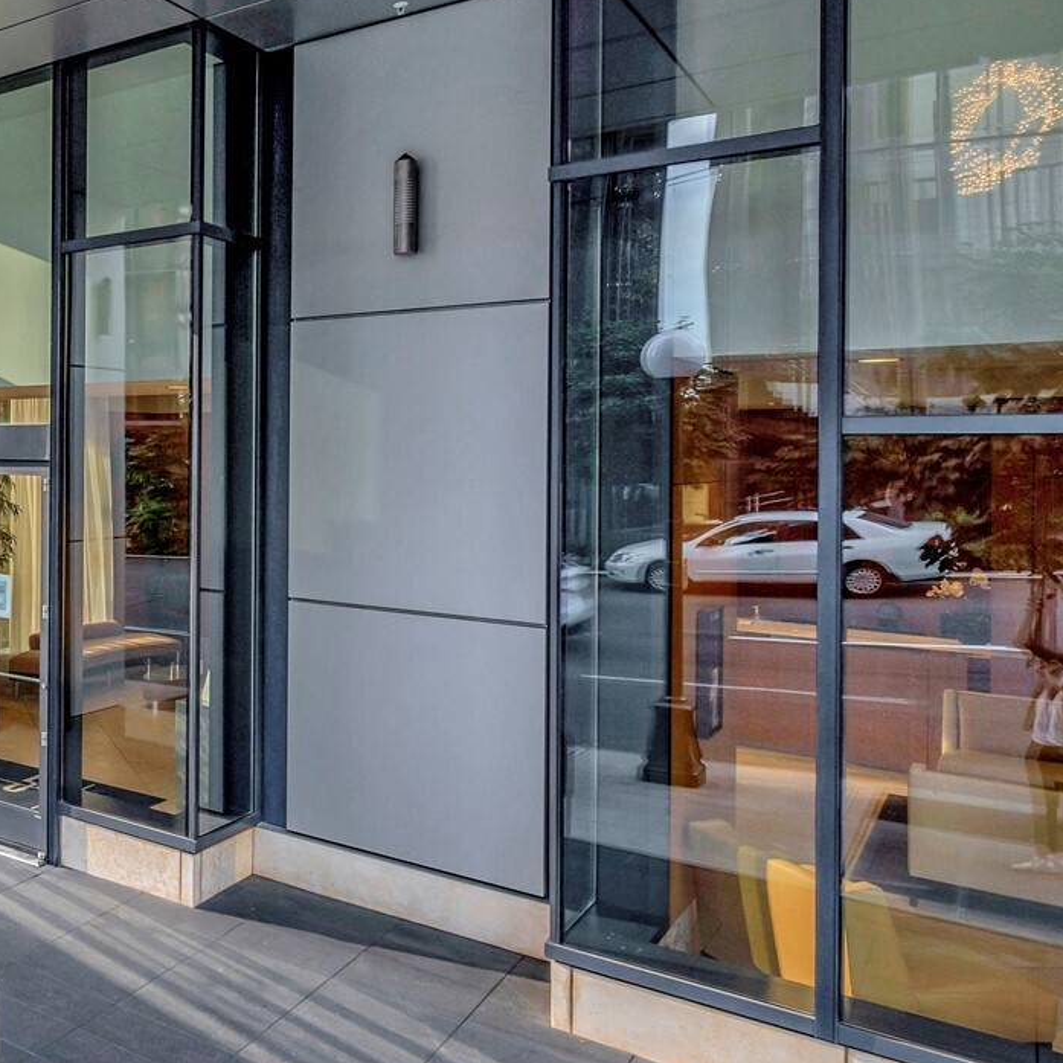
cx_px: -106
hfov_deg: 41.7
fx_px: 1077
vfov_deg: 52.3
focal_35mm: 31
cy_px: 451
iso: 400
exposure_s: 1/80
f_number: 8
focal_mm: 15
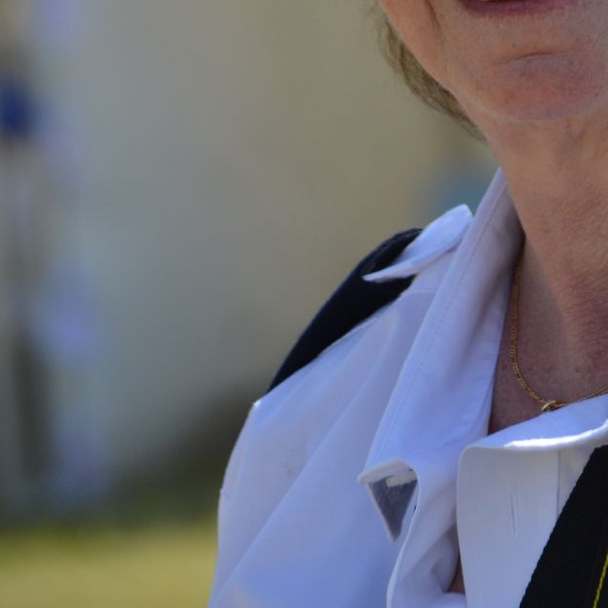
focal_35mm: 480
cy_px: -87
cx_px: 518
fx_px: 9540
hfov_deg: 3.6
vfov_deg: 3.6
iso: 400
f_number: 5.6
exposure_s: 1/2000
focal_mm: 145
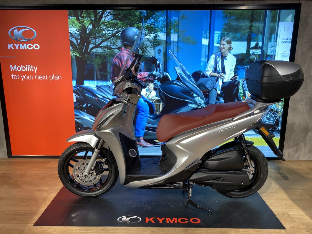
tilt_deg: -12.2
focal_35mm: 26
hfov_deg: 67.3
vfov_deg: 53.1
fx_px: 234
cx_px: 156
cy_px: 117
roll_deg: +0.5
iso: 100
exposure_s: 1/100
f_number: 1.8
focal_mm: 4.25
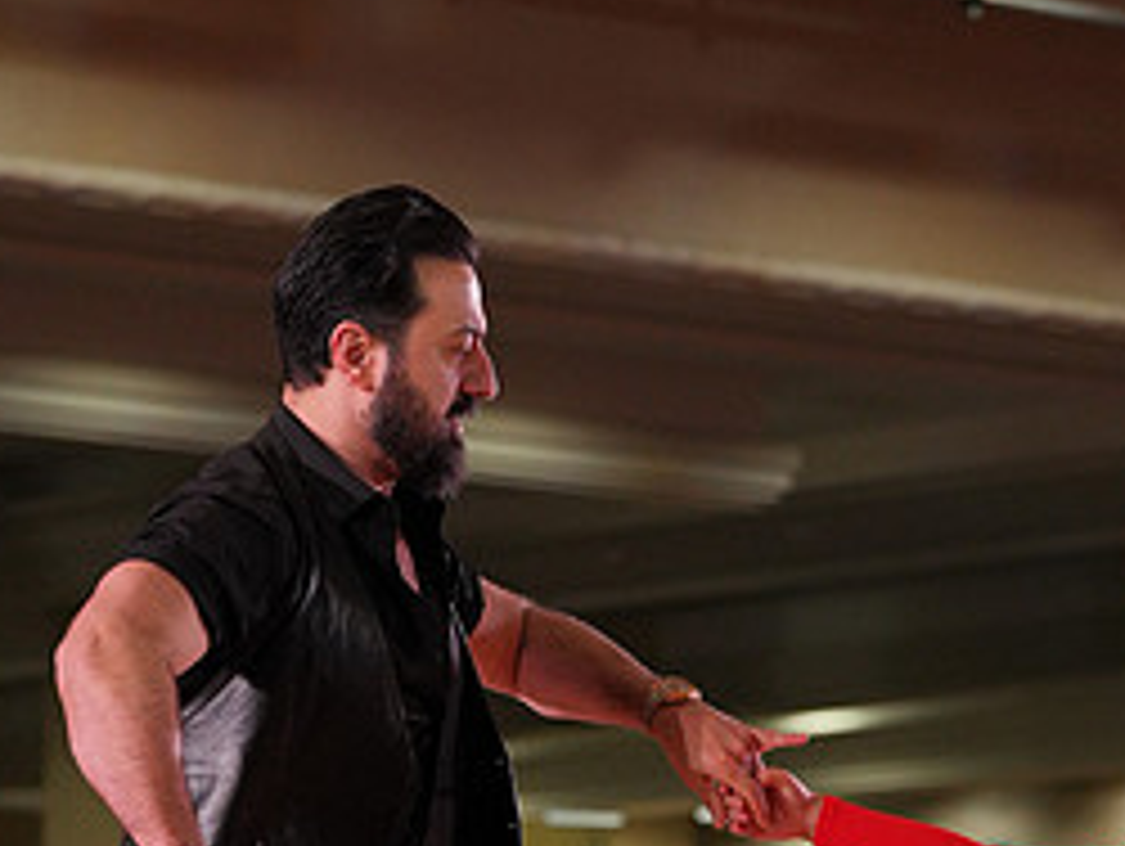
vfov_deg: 6.4
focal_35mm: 232
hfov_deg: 8.5
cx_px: 803
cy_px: 1125
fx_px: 7547
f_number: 4
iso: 1250
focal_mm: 104
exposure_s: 1/500
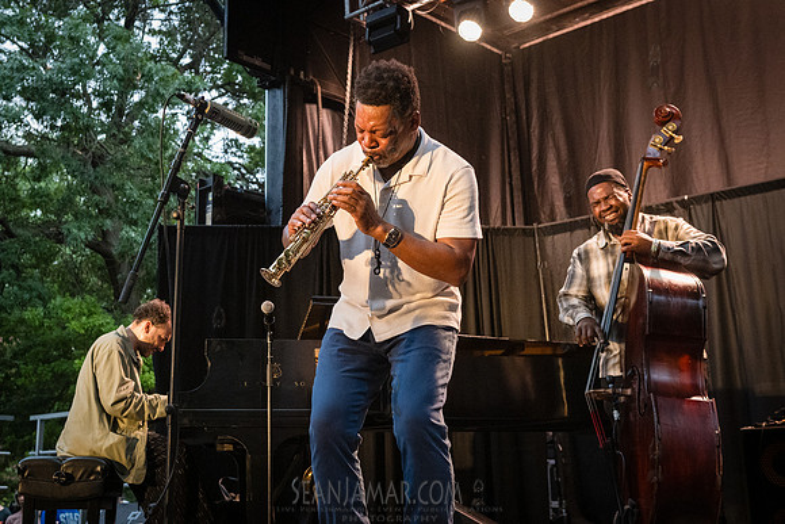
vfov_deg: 28.3
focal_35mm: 47
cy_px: 213
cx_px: 329
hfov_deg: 41.4
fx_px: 1035
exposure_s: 1/400
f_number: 5
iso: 8000
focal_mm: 40
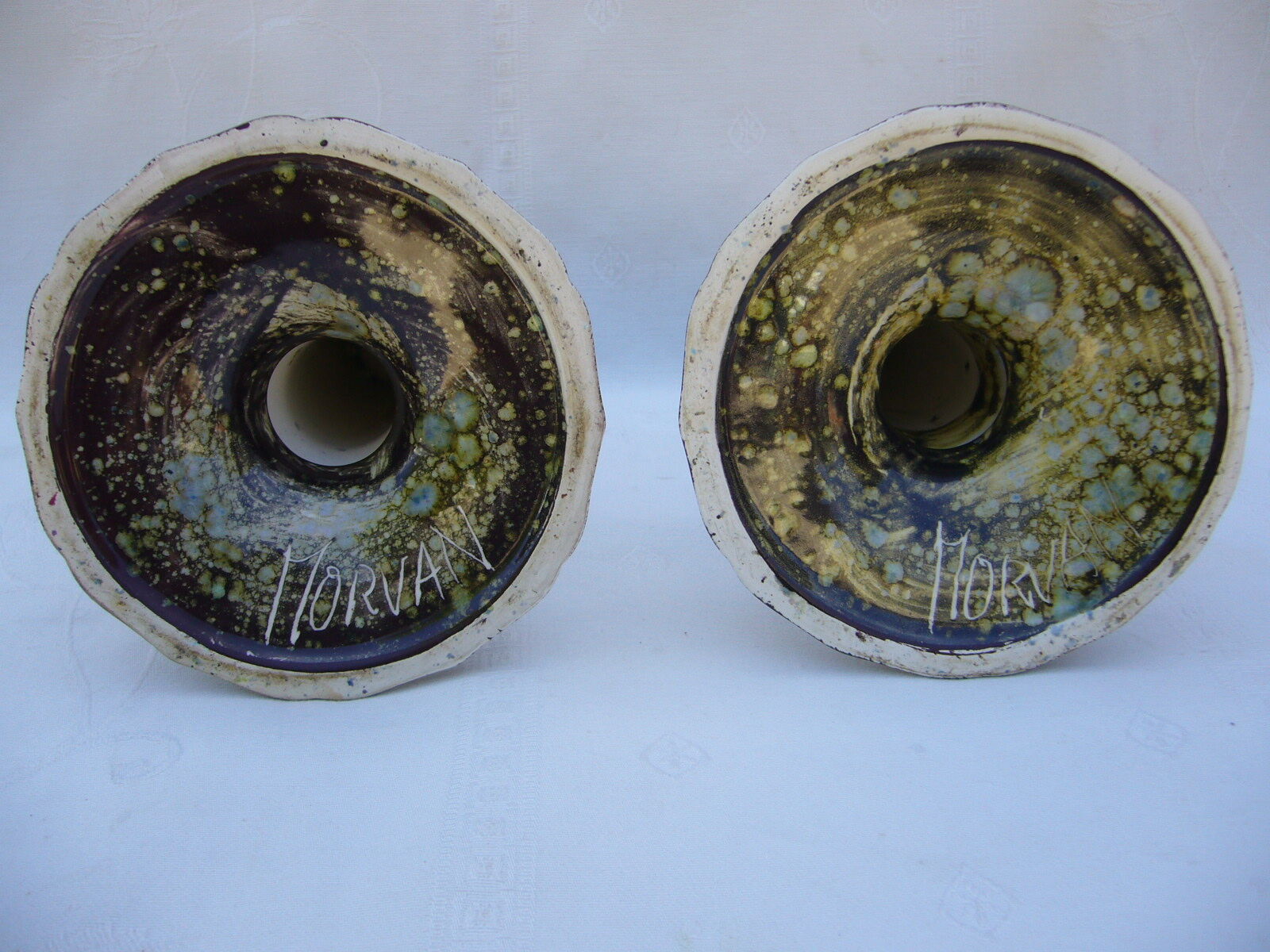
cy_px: 476
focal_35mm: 35
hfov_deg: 52.6
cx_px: 635
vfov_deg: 40.7
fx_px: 1284
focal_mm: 5.8
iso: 80
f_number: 2.8
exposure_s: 1/250
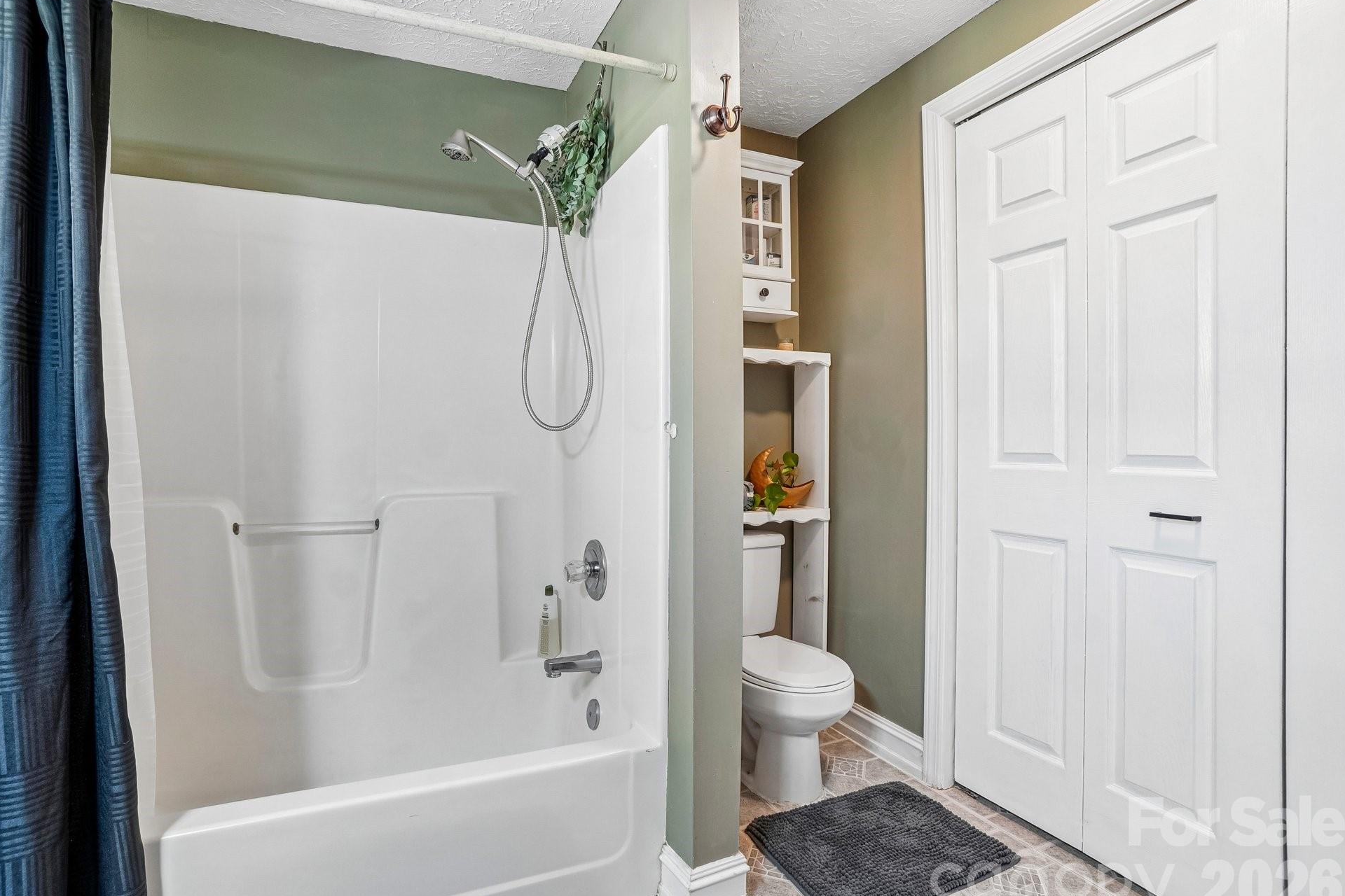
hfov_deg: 96.6
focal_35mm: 16
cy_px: 457
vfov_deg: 73.7
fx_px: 598
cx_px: 635
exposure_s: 1/6
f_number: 8
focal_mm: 10
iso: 400
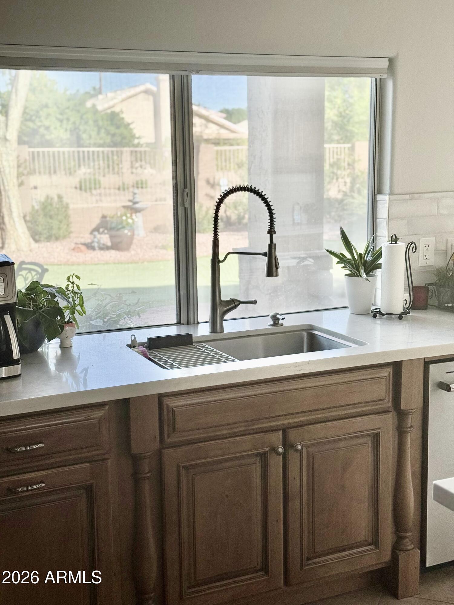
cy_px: 302
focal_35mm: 48
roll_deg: +0.6
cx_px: 227
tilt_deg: -10.5
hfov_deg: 30.3
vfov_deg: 39.7
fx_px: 839
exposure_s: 1/121
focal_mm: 6.76
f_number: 1.78
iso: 64
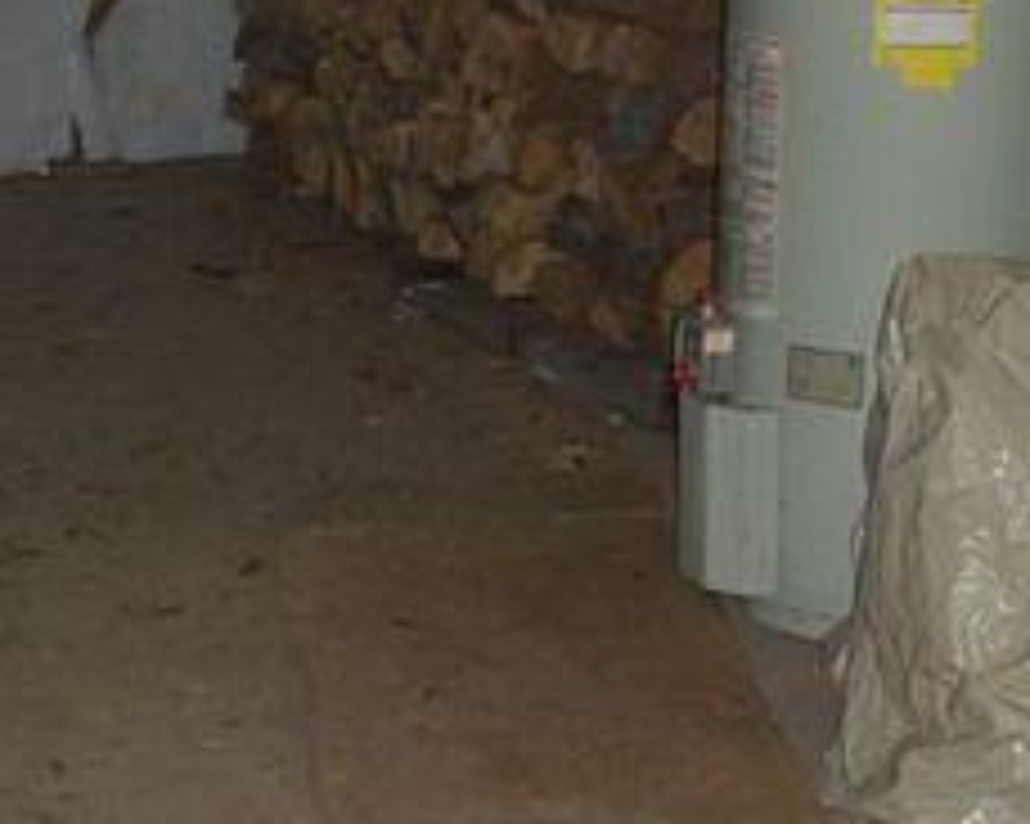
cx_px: 418
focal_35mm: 112
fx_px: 3413
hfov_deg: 17.1
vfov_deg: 13.7
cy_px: 216
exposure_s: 1/60
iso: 100
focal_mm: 6.5
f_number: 3.5
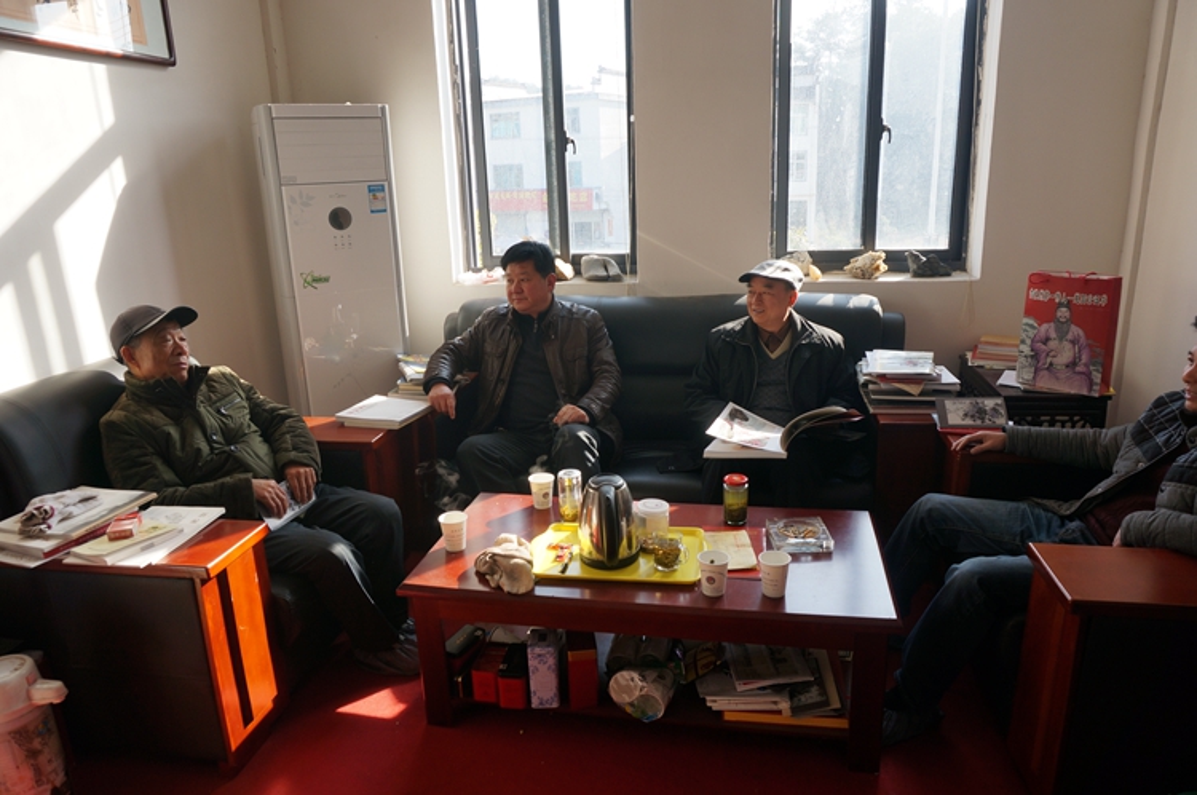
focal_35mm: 24
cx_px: 598
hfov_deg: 73.8
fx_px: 797
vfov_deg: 53.0
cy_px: 398
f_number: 5.6
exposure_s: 1/80
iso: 100
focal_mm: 16
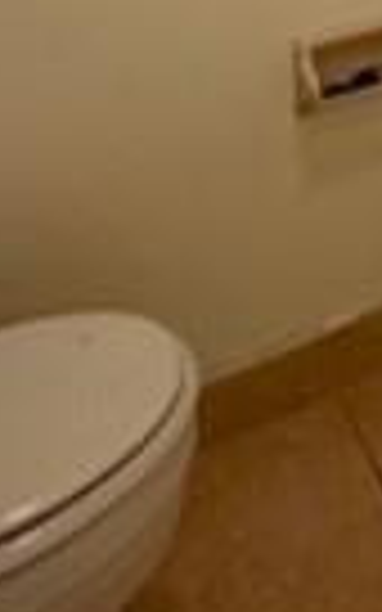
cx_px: 755
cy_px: -405
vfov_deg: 21.9
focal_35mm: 70
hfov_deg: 15.2
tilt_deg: -4.1
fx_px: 1166
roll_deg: +0.1
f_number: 2.2
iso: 250
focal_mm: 2.22
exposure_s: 1/120
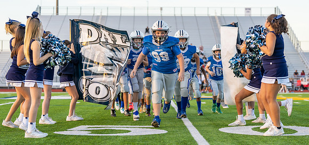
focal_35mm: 86
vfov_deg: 12.2
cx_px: 172
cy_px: 75
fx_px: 680
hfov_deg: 25.6
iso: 640
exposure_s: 1/1250
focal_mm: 70
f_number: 2.8
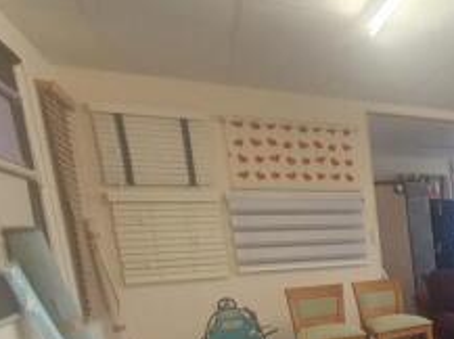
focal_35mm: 35
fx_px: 458
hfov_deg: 39.4
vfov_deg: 37.2
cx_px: 535
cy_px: 321
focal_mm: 1.8
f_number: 2.2
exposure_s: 1/50
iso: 100
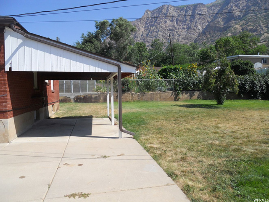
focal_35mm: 28
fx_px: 218
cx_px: 134
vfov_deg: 49.7
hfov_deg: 63.4
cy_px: 101
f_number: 5.4
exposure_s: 1/320
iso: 80
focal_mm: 5
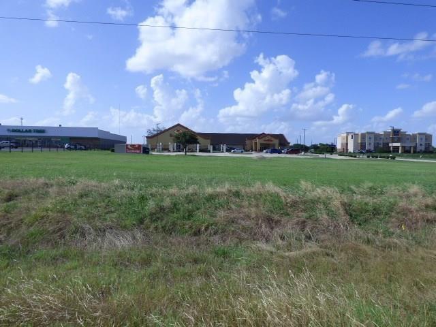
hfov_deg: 81.7
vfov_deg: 66.0
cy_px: 164
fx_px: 252
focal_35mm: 20
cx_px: 218
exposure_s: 1/1600
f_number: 3.2
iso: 100
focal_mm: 3.58
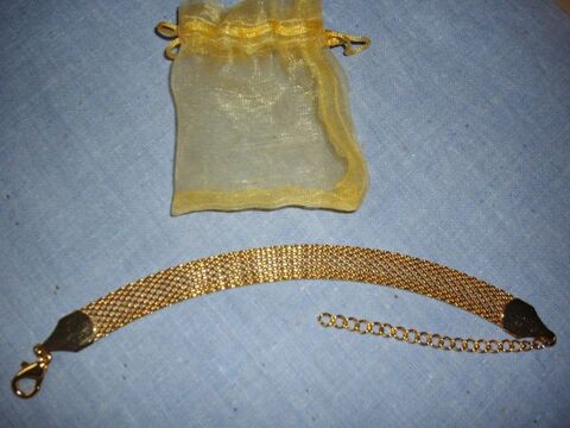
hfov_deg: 50.1
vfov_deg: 38.7
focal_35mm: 37
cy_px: 214
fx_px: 609
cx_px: 285
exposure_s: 1/50
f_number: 2.8
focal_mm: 6.2
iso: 160
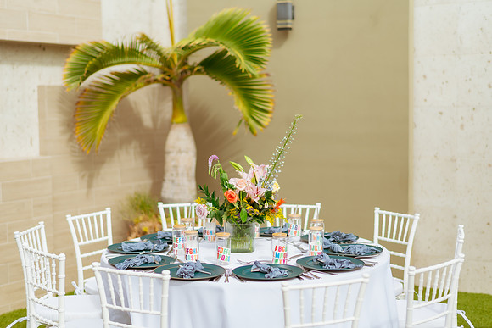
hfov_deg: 34.5
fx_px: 793
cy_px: 164
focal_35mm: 58
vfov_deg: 23.4
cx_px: 246
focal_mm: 58
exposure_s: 1/8000
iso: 50
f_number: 1.4
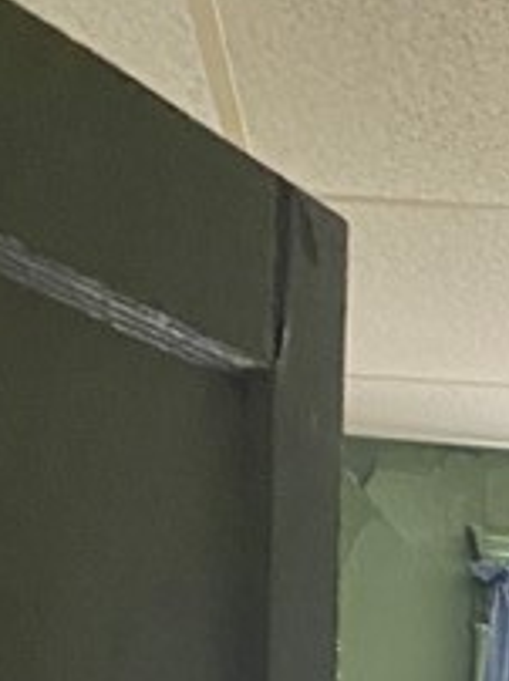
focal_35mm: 132
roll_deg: -4.1
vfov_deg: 12.4
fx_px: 2593
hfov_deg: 10.9
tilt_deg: -9.3
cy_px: 1524
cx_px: 691
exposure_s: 1/40
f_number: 1.8
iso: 500
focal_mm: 4.25
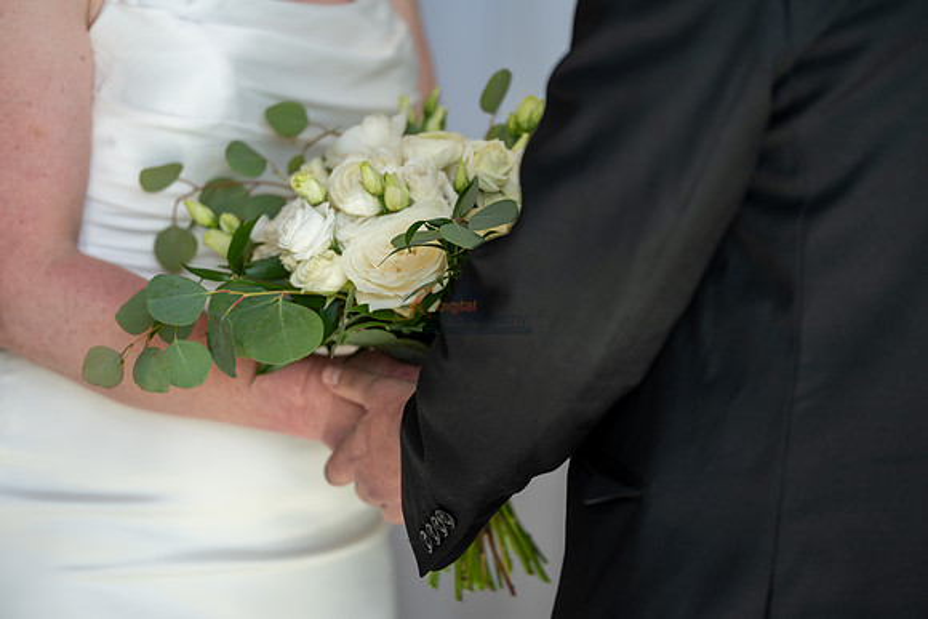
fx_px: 5157
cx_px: 464
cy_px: 310
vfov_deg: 6.9
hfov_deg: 10.3
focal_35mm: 200
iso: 125
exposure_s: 1/160
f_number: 3.2
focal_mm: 200
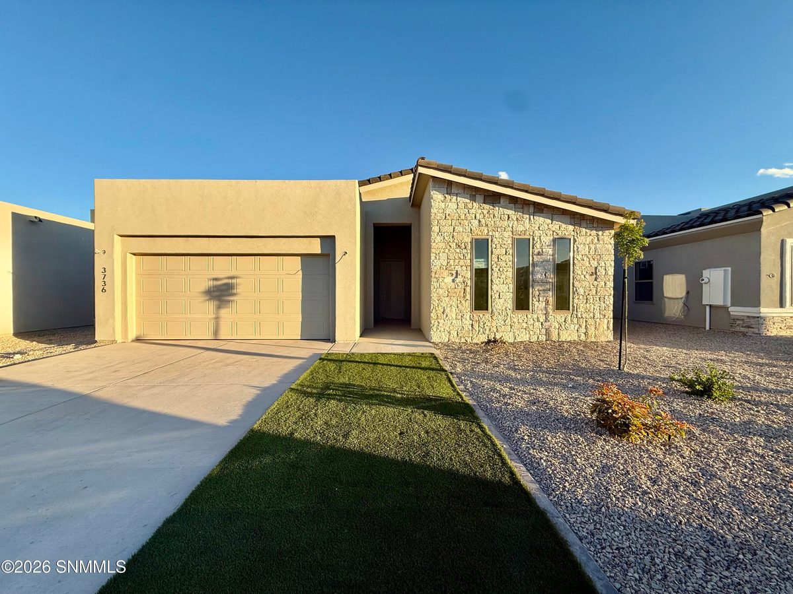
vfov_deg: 85.7
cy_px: 297
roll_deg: -0.4
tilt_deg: -0.4
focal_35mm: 14
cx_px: 396
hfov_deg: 102.1
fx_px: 321
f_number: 2.2
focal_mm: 2.22
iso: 50
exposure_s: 1/770
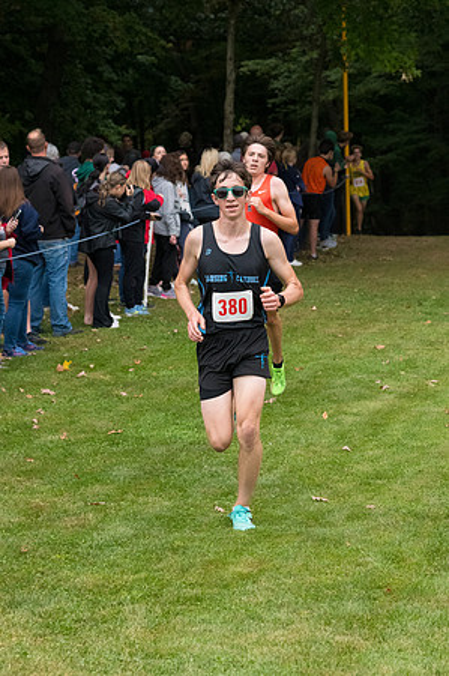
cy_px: 338
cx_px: 224
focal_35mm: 123
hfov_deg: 11.1
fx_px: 2306
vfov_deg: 16.7
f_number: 5
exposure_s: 1/1600
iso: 3200
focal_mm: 82
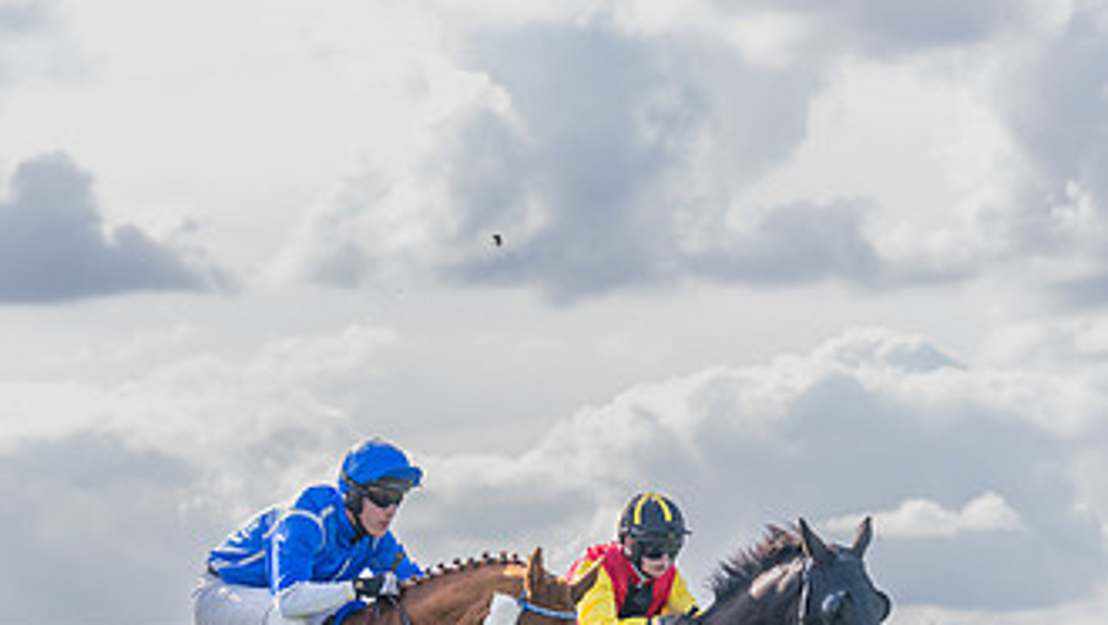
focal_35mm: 203
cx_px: 573
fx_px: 5967
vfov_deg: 6.0
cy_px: 674
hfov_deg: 10.6
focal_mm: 94
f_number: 4
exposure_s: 1/2000
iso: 400
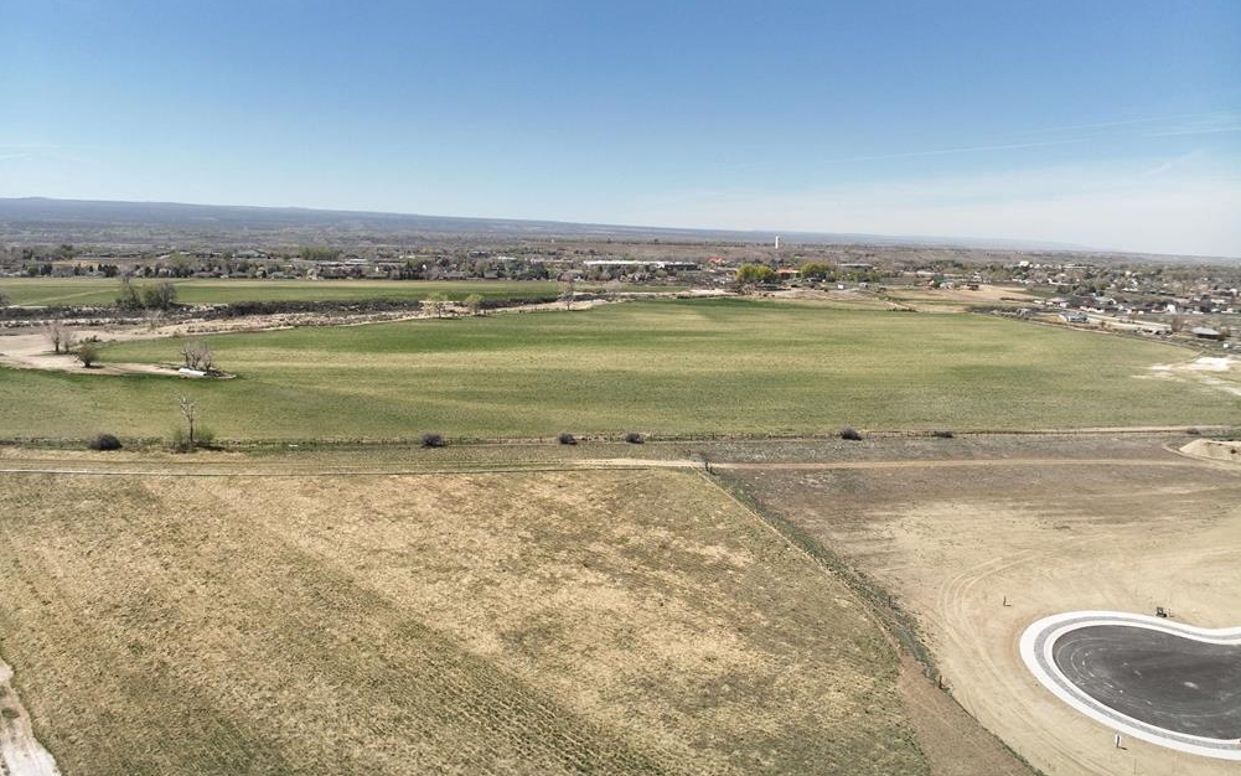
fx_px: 880
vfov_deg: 47.5
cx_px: 616
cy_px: 350
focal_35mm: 26
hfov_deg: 70.4
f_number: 2.8
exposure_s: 1/240
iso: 100
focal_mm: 12.29
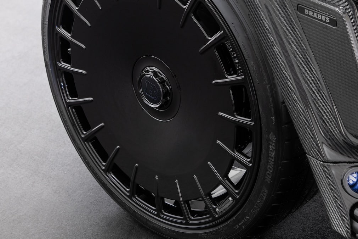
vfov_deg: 17.9
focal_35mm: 76
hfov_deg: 26.6
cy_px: 80
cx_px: 221
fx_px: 756
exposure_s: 1/30
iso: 500
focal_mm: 48
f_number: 5.6
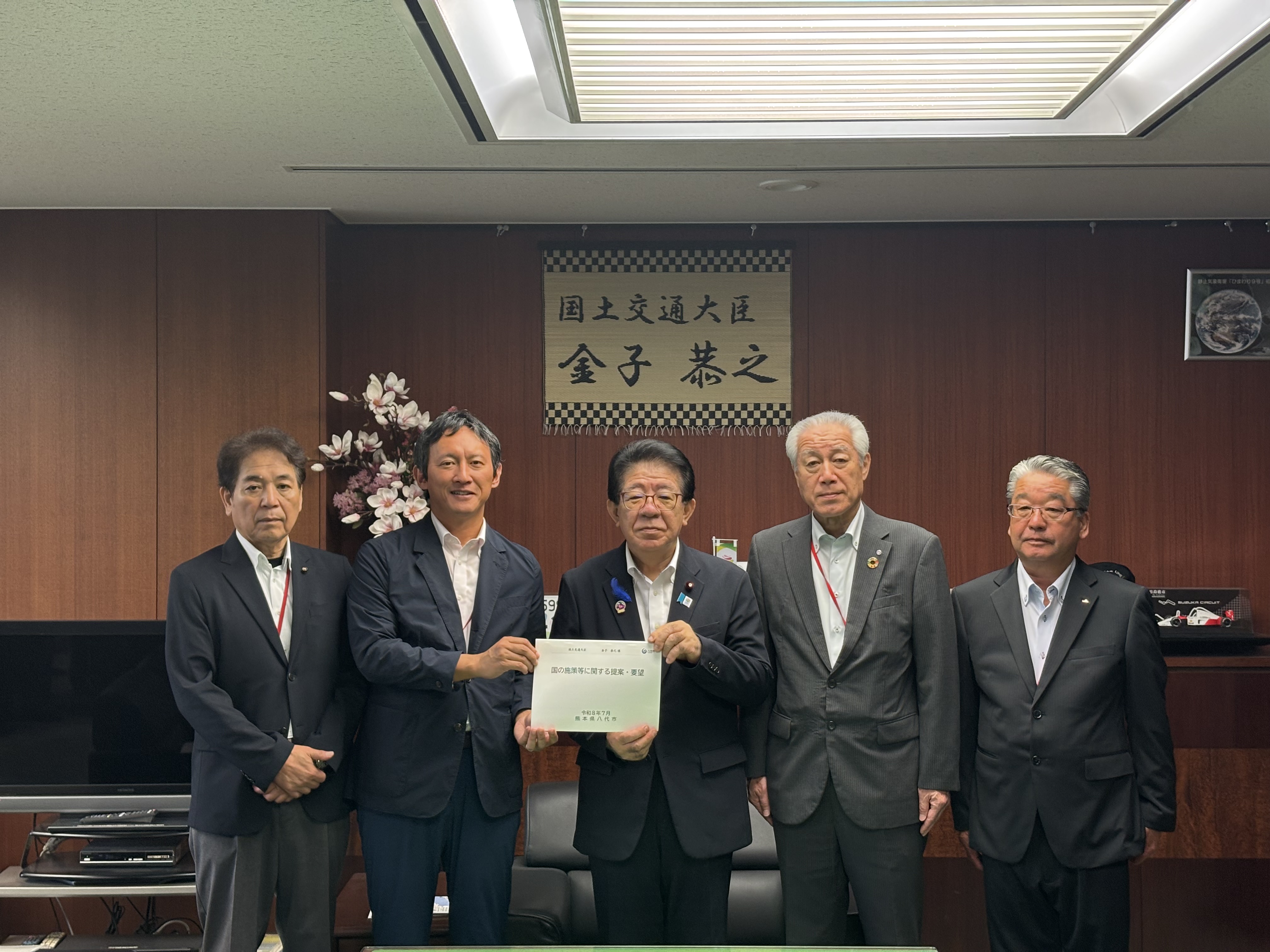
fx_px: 1908
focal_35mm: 52
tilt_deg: +0.6
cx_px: 635
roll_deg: -0.3
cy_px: 476
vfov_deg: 28.0
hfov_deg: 36.8
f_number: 1.6
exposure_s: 1/50
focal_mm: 5.96
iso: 80
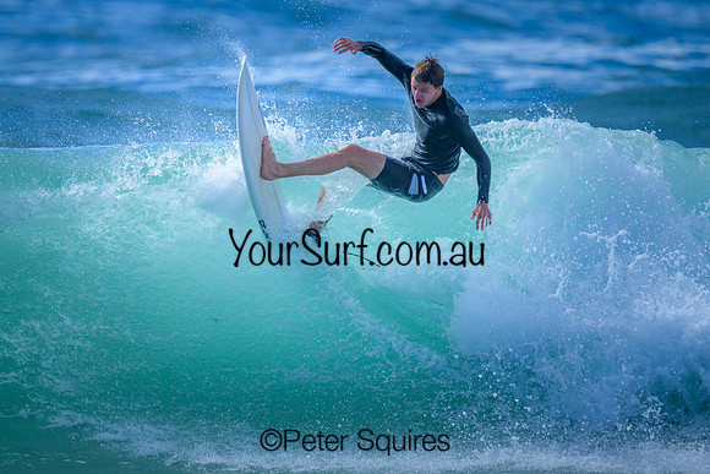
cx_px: 330
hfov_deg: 2.2
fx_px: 18689
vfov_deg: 1.5
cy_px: 193
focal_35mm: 947
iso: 250
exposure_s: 1/2000
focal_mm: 800
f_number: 6.3
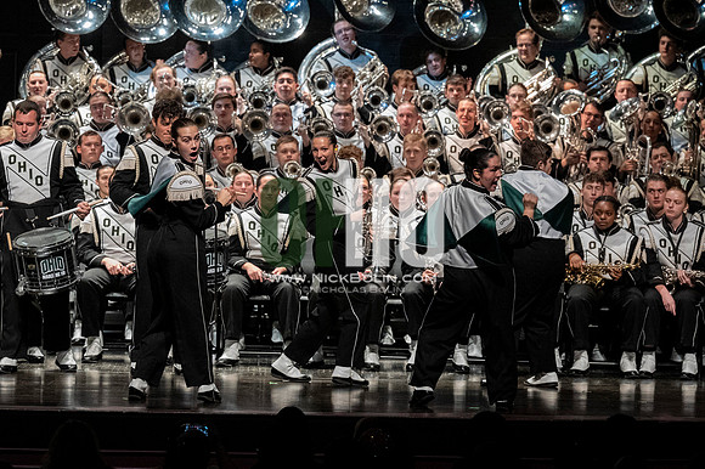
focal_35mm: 210
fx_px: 4110
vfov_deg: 6.5
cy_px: 234
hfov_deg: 9.8
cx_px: 352
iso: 4000
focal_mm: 140
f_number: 4
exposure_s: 1/500
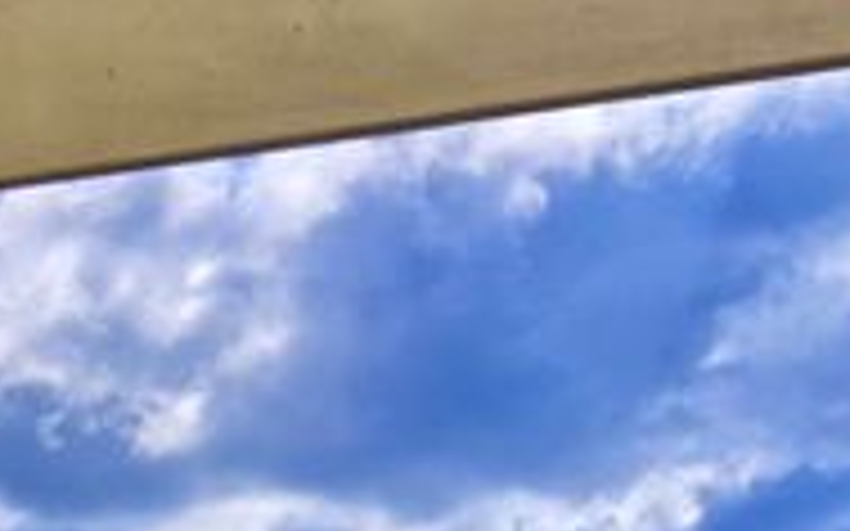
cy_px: 747
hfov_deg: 19.9
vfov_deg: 12.9
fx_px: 2246
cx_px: -207
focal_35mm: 97
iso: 100
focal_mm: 24
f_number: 8
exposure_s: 1/1250
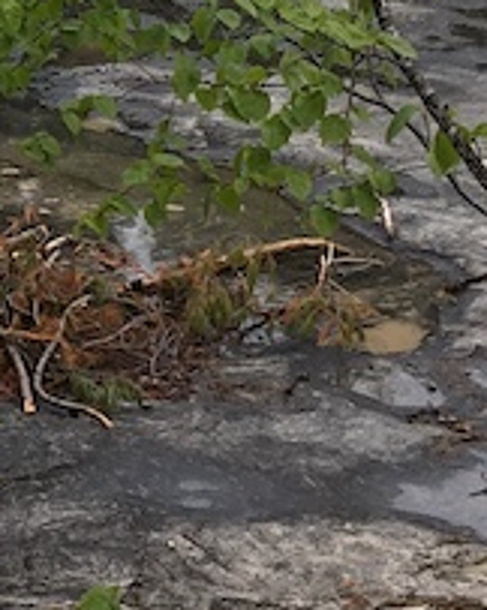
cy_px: -230
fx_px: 2580
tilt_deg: -10.6
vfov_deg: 12.9
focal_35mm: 143
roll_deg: -1.8
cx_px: -522
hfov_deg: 9.9
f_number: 2.2
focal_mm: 4.15
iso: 25
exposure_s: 1/1148
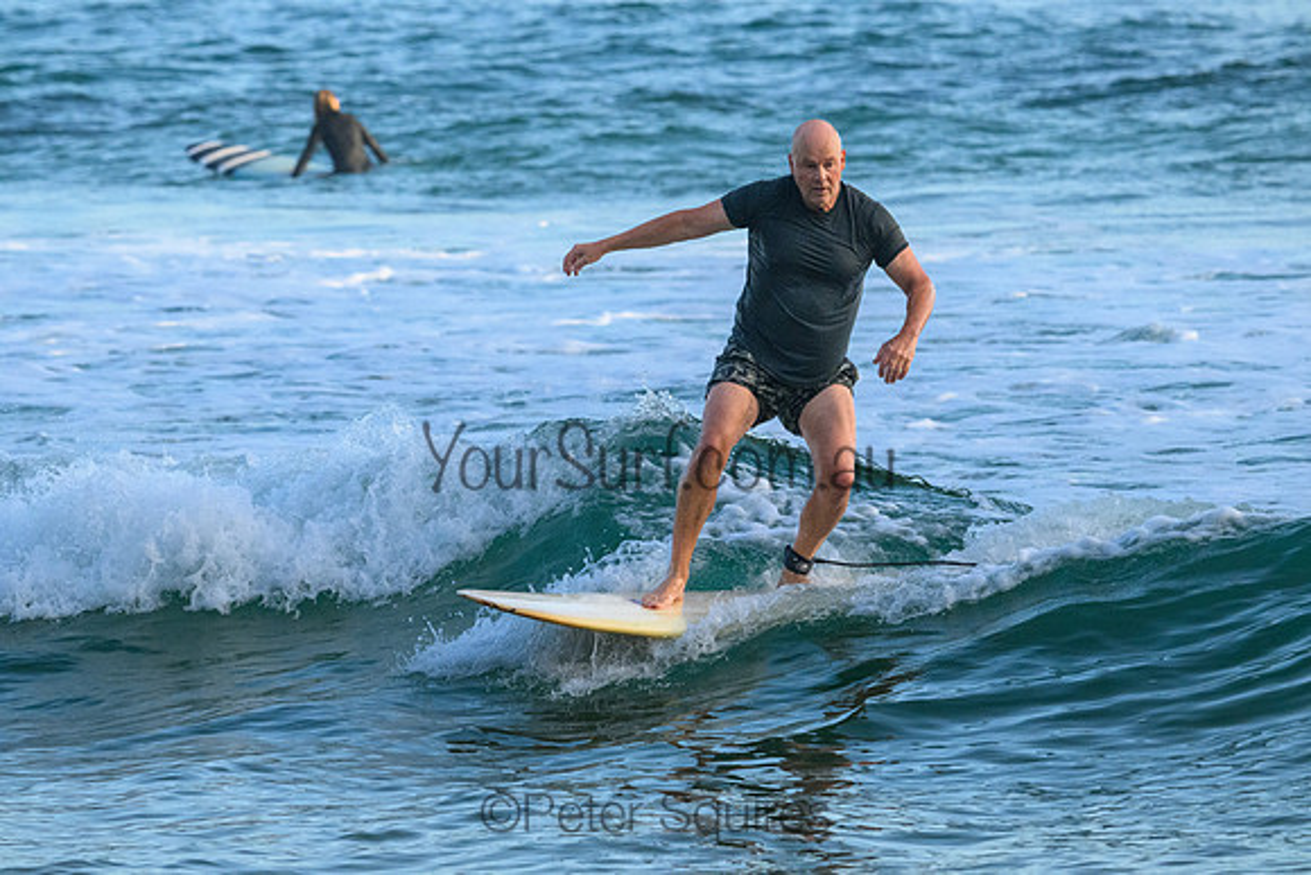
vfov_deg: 3.4
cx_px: 656
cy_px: 438
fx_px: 14569
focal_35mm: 400
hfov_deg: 5.2
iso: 5600
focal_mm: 400
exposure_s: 1/2000
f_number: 11
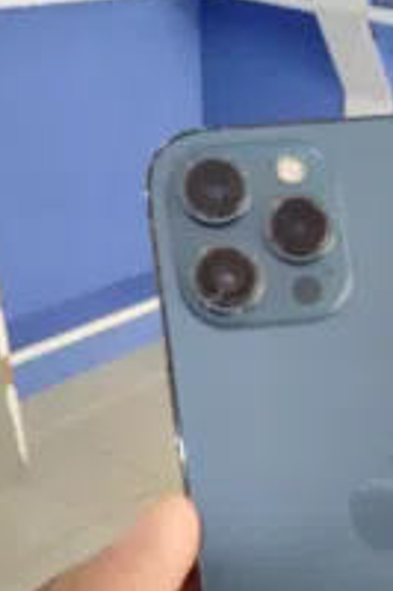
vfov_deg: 32.9
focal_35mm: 58
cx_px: 414
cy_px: 523
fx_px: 951
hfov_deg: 22.3
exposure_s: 1/100
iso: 403
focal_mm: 4.22
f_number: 1.8
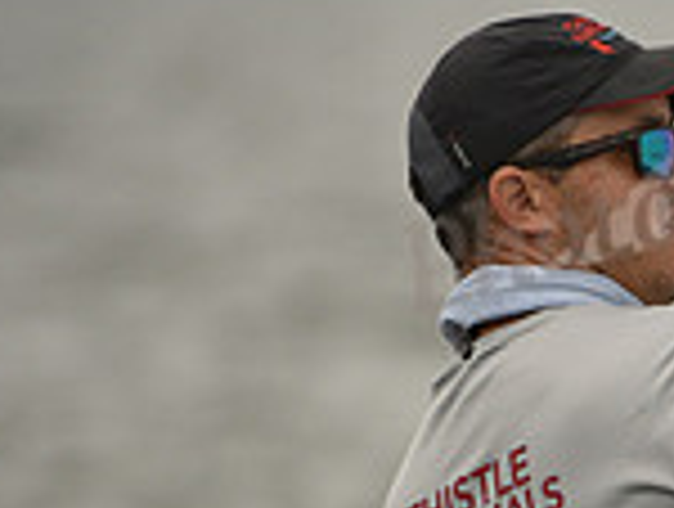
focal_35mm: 1486
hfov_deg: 1.3
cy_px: 780
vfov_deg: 1.0
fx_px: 28980
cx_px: 1272
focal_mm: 400
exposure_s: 1/2000
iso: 320
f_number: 5
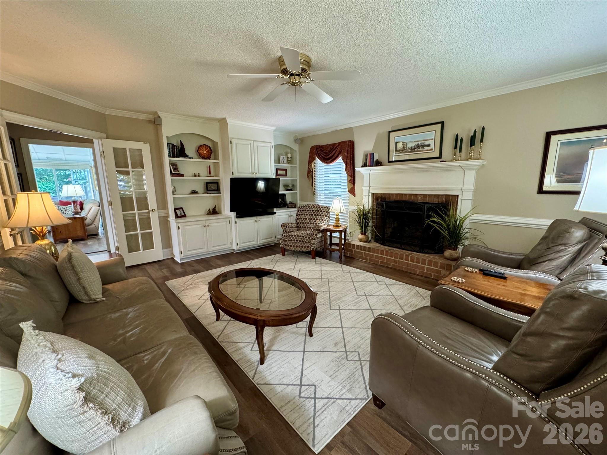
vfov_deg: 85.7
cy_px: 228
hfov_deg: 102.1
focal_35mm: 14
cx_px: 304
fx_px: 245
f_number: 2.2
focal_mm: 2.22
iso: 500
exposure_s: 1/59
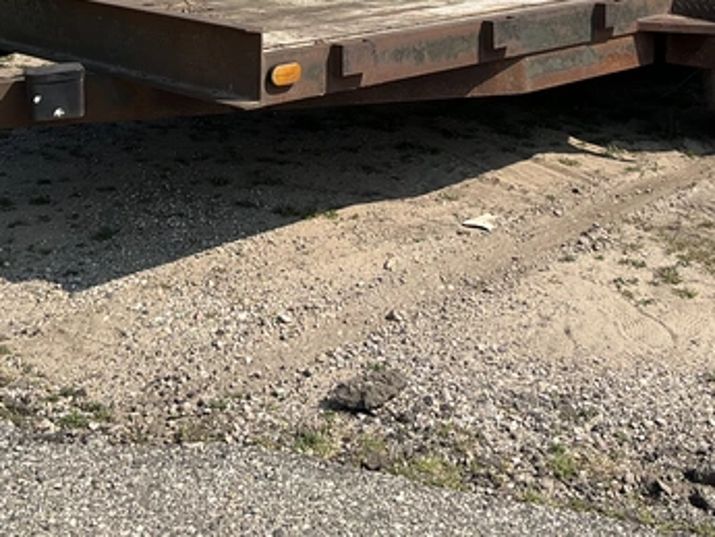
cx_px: 340
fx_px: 1302
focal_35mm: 63
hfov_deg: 30.7
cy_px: -24
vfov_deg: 22.3
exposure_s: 1/1786
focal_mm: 3
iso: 25
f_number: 1.8
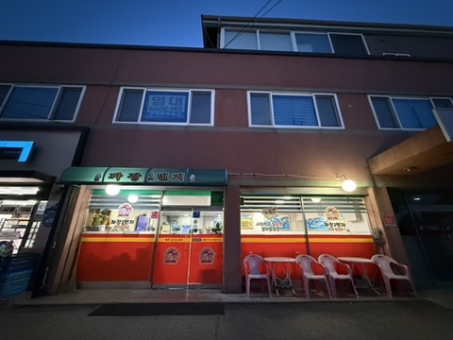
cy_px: 170
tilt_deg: +20.1
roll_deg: -0.6
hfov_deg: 102.1
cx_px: 226
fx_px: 183
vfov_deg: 85.7
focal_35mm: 14
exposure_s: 1/60
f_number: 2.2
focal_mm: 2.22
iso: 1000
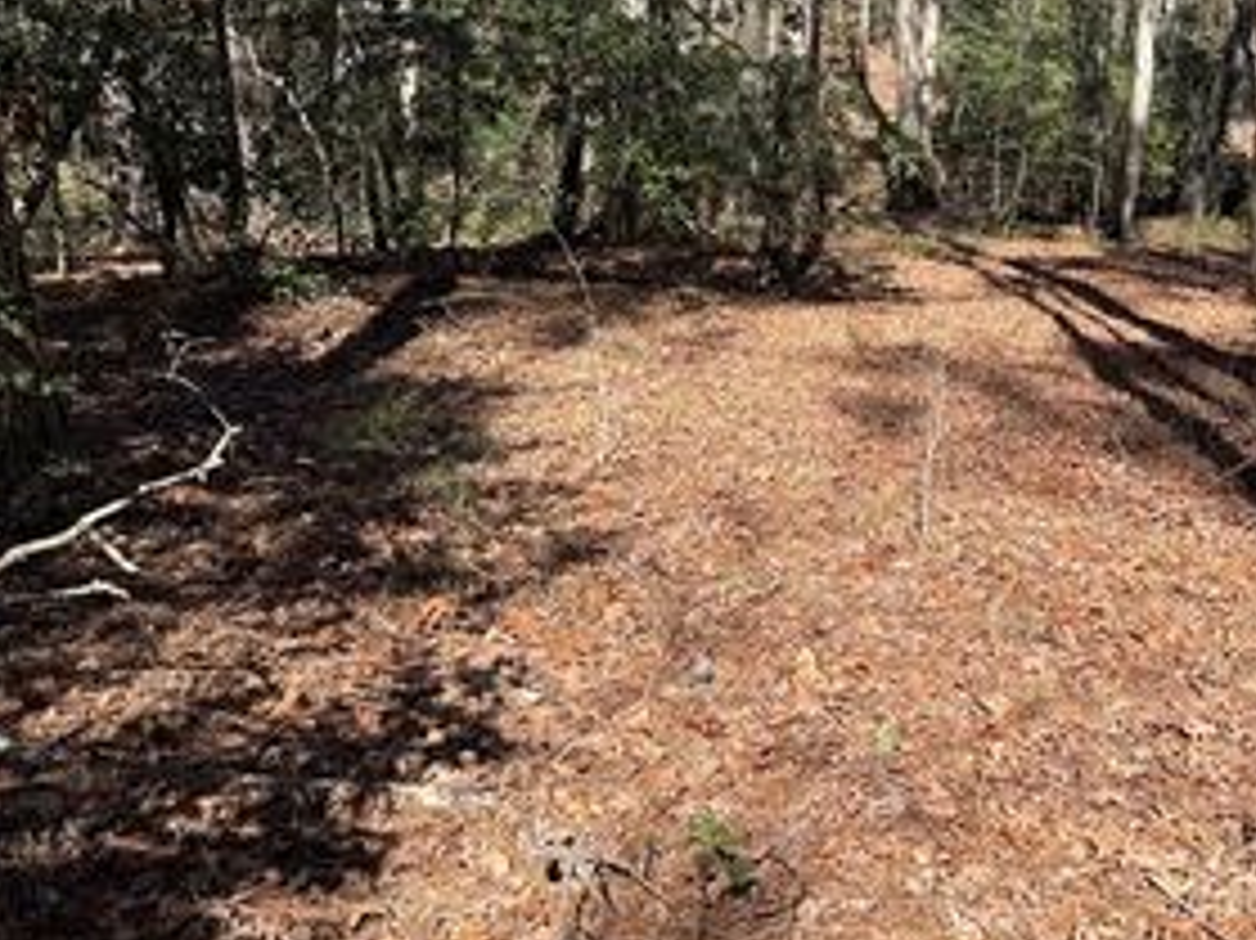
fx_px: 1560
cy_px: 322
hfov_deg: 41.5
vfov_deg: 33.3
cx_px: 1049
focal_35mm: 43
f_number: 1.78
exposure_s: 1/1524
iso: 80
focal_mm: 6.76
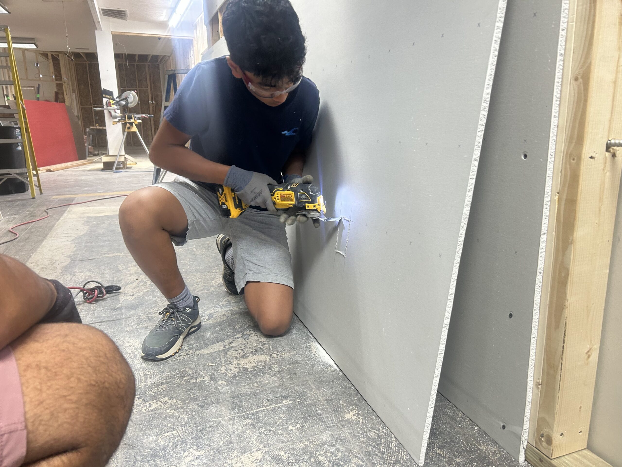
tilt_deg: -12.0
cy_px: 234
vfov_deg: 53.1
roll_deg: +1.2
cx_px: 311
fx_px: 467
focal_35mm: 26
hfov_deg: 67.3
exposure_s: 1/60
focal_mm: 5.7
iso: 125
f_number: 1.5
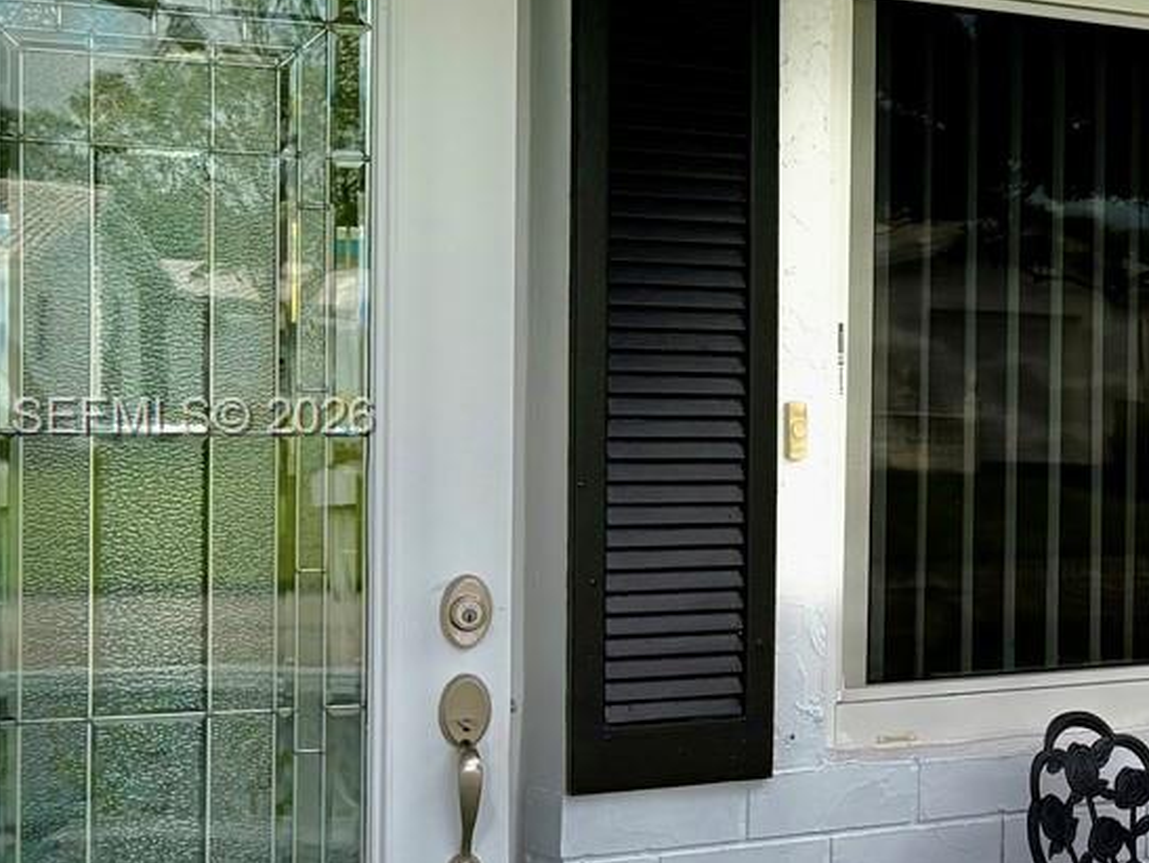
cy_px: 420
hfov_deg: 23.3
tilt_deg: -1.7
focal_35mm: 76
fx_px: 2524
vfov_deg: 19.4
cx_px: 1401
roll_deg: -1.0
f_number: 1.6
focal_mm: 5.96
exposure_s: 1/407
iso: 50
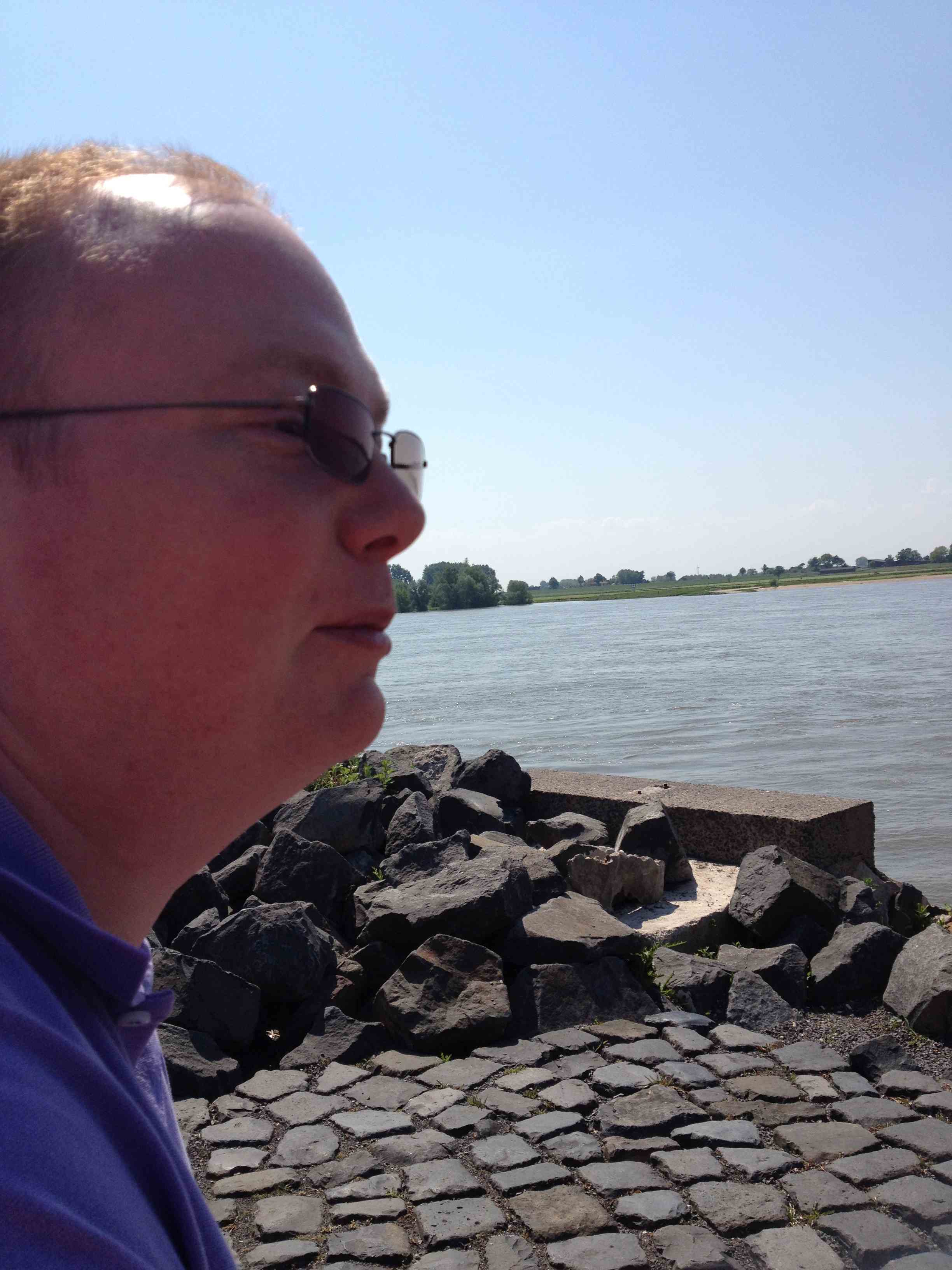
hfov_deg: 40.7
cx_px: 476
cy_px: 635
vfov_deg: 52.6
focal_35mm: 35
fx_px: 1283
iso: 50
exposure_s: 1/2404
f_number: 2.4
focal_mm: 4.28
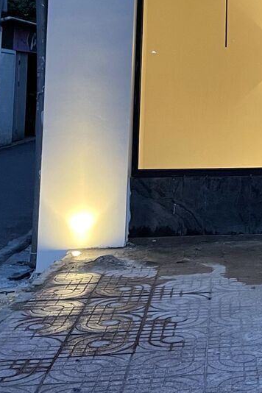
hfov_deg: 16.1
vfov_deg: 25.6
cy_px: 22
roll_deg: -1.0
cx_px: 417
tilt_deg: +3.2
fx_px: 830
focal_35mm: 76
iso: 250
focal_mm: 5.1
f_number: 1.6
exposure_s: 1/50
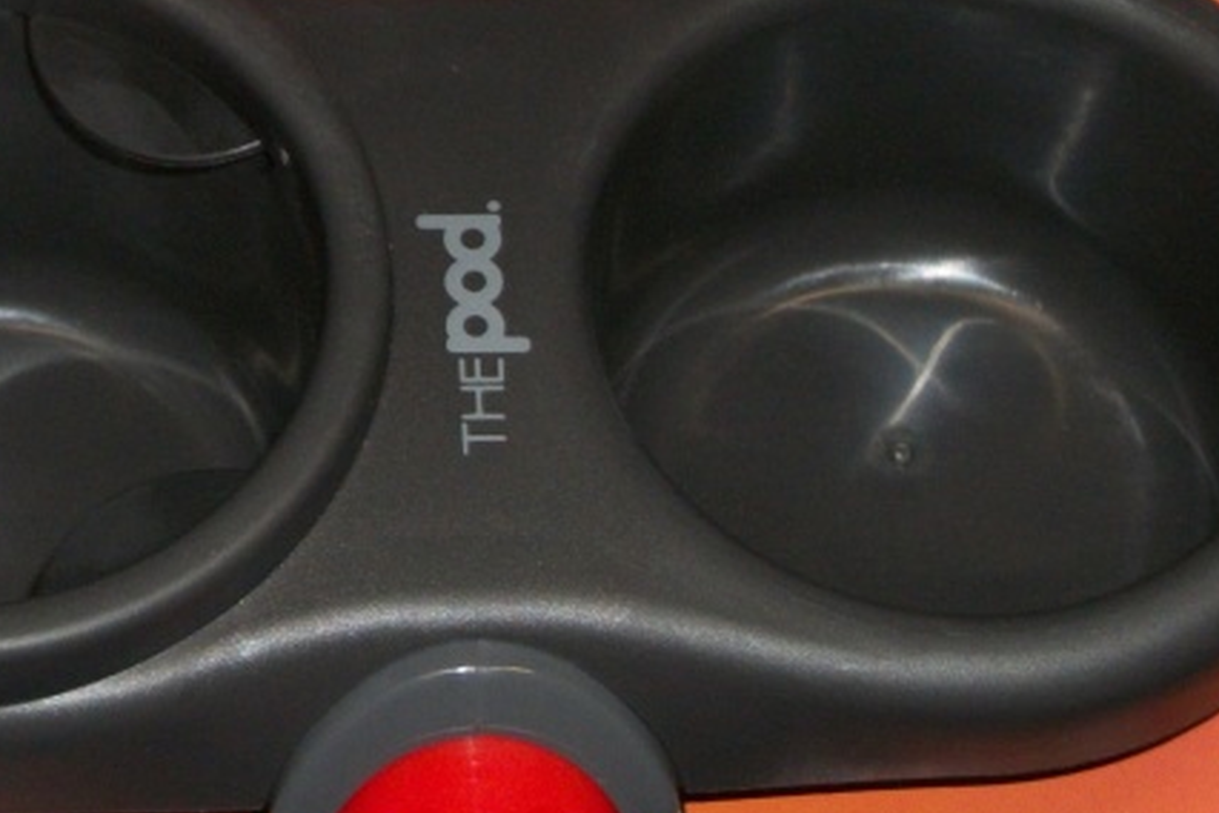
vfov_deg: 8.8
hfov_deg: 13.2
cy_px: 123
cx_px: 238
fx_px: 5248
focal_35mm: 155
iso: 160
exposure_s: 1/50
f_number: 4.1
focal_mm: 11
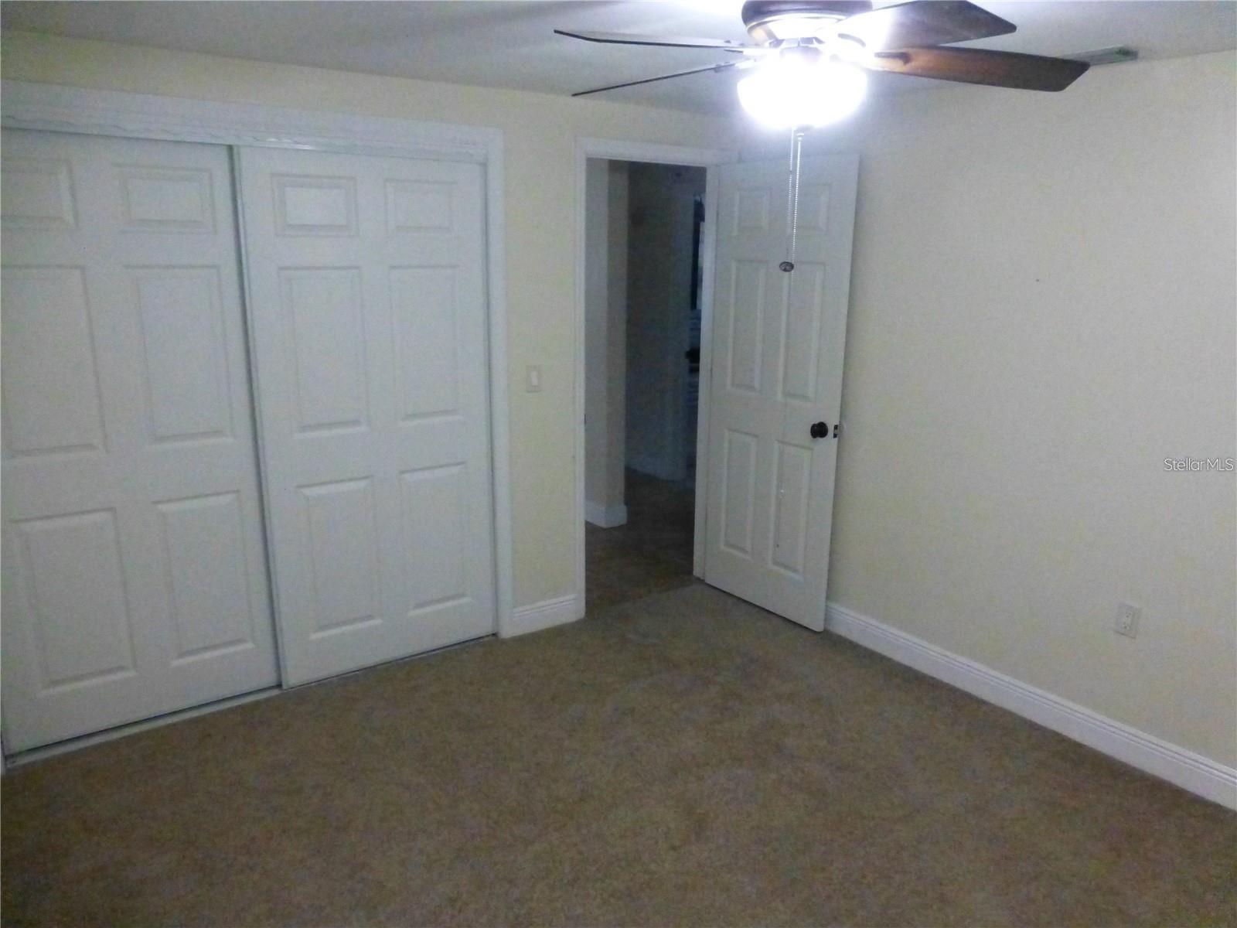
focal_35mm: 24
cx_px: 618
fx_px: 858
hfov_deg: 71.6
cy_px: 464
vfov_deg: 56.8
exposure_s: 1/60
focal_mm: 4.3
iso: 2000
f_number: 3.3
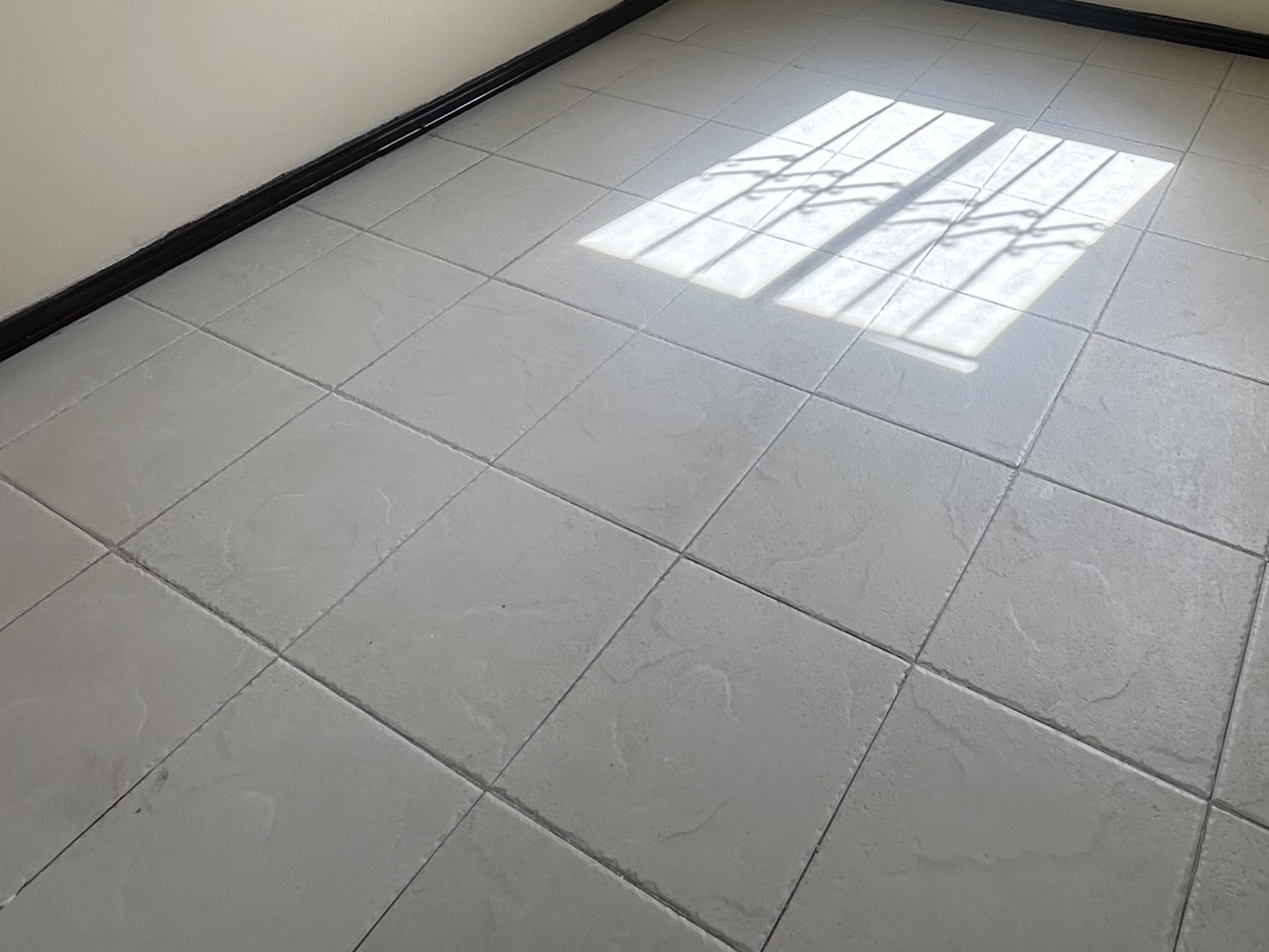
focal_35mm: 32
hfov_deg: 55.5
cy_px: -111
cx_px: 860
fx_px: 1173
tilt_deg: -15.1
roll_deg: +0.1
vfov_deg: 36.8
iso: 40
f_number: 2.2
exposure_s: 1/319
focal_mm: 2.22
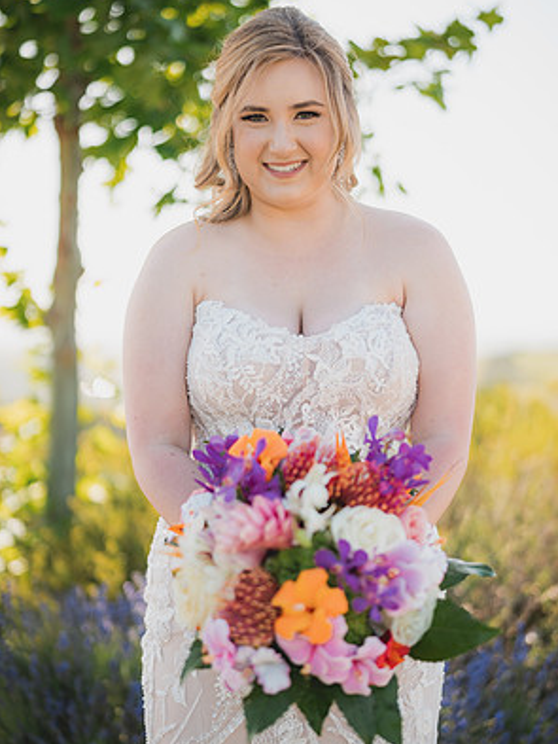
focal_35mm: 55
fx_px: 1181
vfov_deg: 34.9
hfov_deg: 26.6
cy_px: 371
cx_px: 282
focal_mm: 50
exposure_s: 1/1600
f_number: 1.4
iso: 125
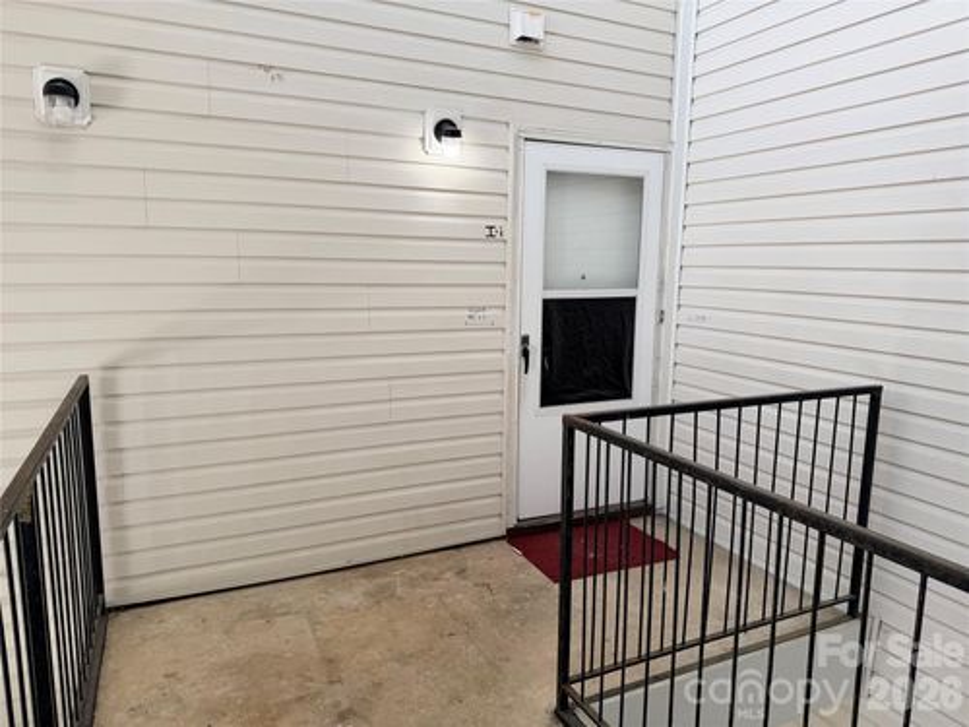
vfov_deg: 56.8
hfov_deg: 71.6
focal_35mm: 24
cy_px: 364
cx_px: 484
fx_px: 672
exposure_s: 1/208
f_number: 1.78
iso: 64
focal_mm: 6.76
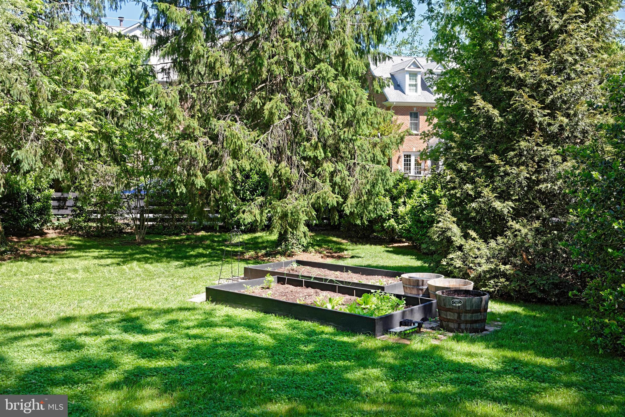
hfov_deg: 55.8
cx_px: 312
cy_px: 208
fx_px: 590
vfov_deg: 38.9
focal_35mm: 34
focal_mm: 34
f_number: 8
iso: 400
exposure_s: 1/160
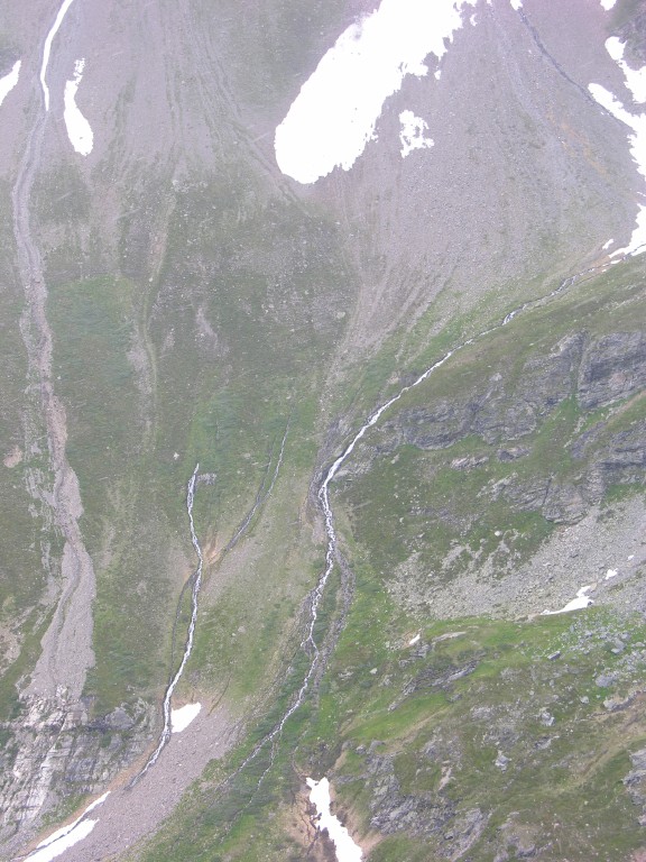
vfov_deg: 27.8
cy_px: 431
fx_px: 1742
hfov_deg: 21.0
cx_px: 323
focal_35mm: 70
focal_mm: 17.8
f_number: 4.2
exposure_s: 1/104
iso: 50
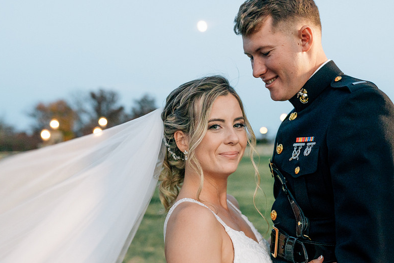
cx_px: 248
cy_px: 178
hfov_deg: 40.0
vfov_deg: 27.4
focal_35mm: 49
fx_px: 536
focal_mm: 35
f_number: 2.2
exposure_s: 1/500
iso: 1250
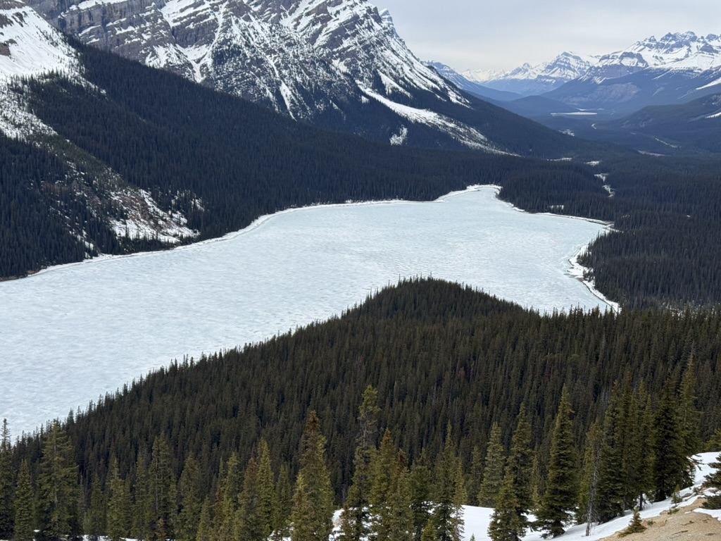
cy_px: 270
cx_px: 360
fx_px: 1000
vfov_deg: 30.3
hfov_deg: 39.7
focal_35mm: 48
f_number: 1.78
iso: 64
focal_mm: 6.76
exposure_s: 1/6536
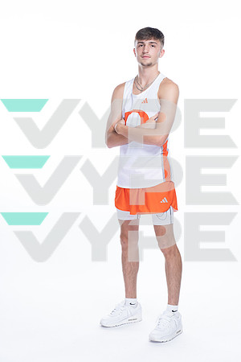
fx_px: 683
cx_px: 120
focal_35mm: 68
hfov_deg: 20.0
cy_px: 181
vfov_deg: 29.7
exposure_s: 1/250
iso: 400
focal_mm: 68
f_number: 5.6
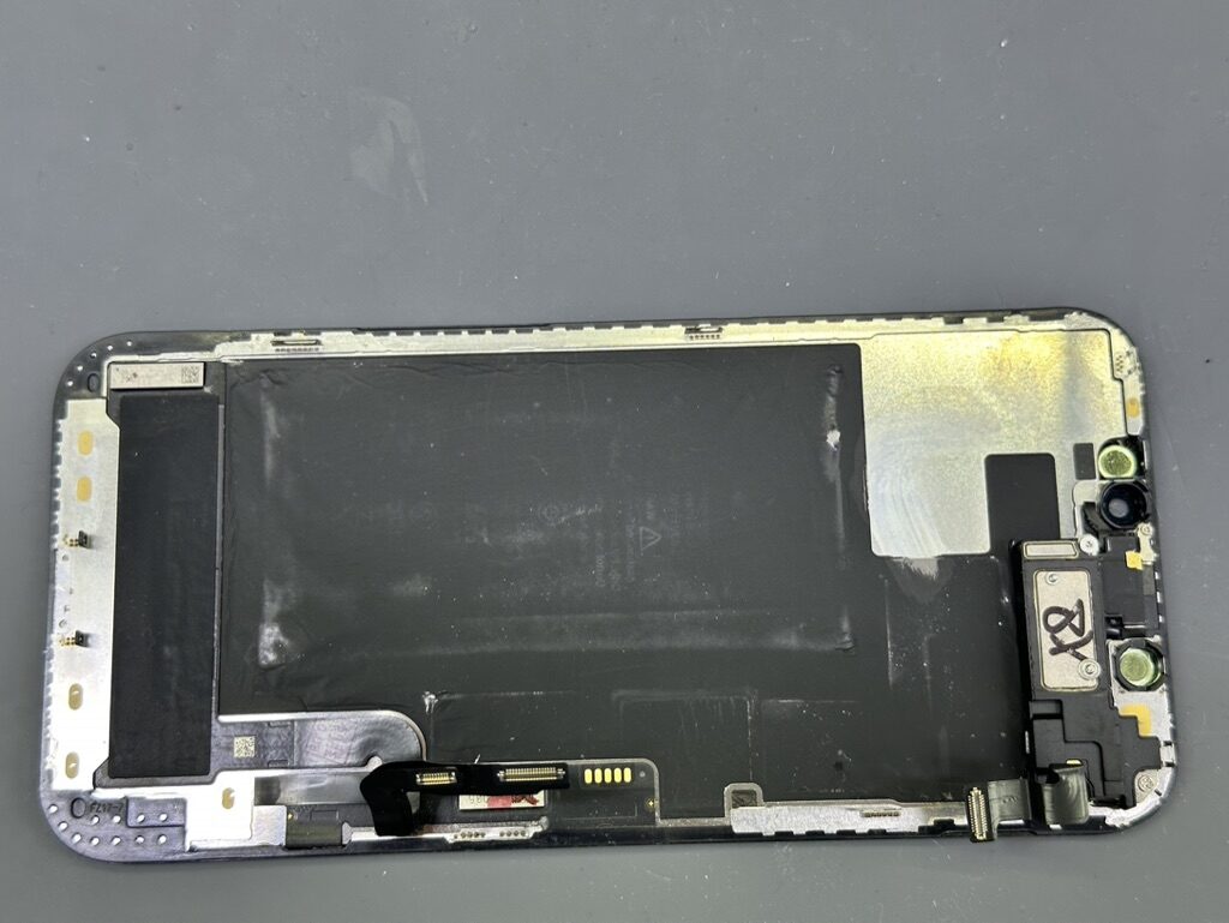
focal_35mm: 48
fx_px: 1705
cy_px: 462
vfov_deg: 30.3
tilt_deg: -78.9
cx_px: 614
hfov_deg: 39.6
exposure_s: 1/100
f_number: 1.78
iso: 64
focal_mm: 6.86
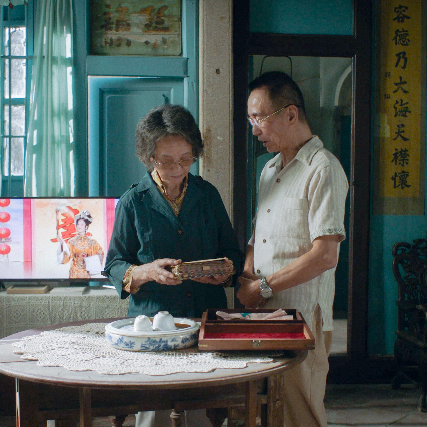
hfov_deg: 34.6
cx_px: 255
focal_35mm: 49
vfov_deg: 34.7
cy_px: 215
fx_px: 684
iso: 1250
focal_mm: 38
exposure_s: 1/320
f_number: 5
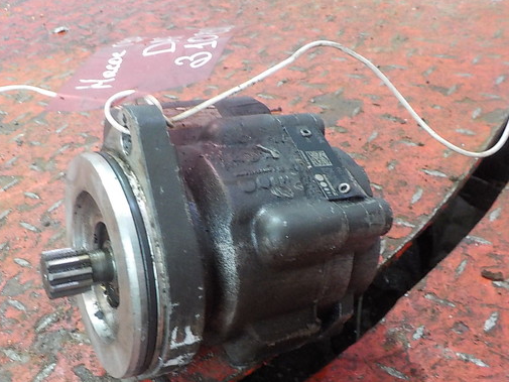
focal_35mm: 38
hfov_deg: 48.8
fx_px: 559
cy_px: 240
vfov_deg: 37.5
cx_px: 219
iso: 400
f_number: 3.3
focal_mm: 4.1
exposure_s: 1/15
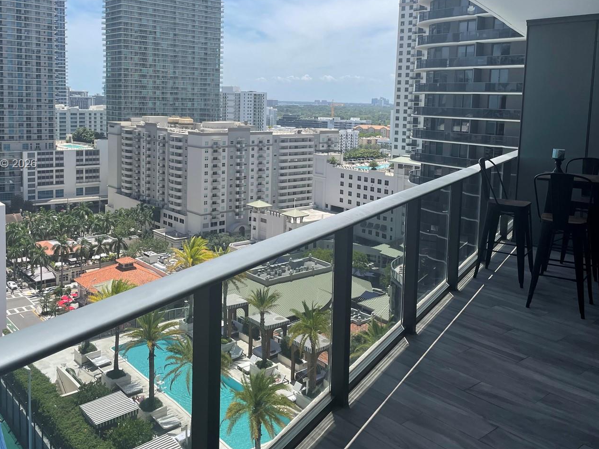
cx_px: 269
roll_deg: -1.4
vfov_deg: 42.6
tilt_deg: -5.3
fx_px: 571
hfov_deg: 55.3
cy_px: 164
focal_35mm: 33
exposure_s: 1/3401
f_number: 1.6
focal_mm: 4.2
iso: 32
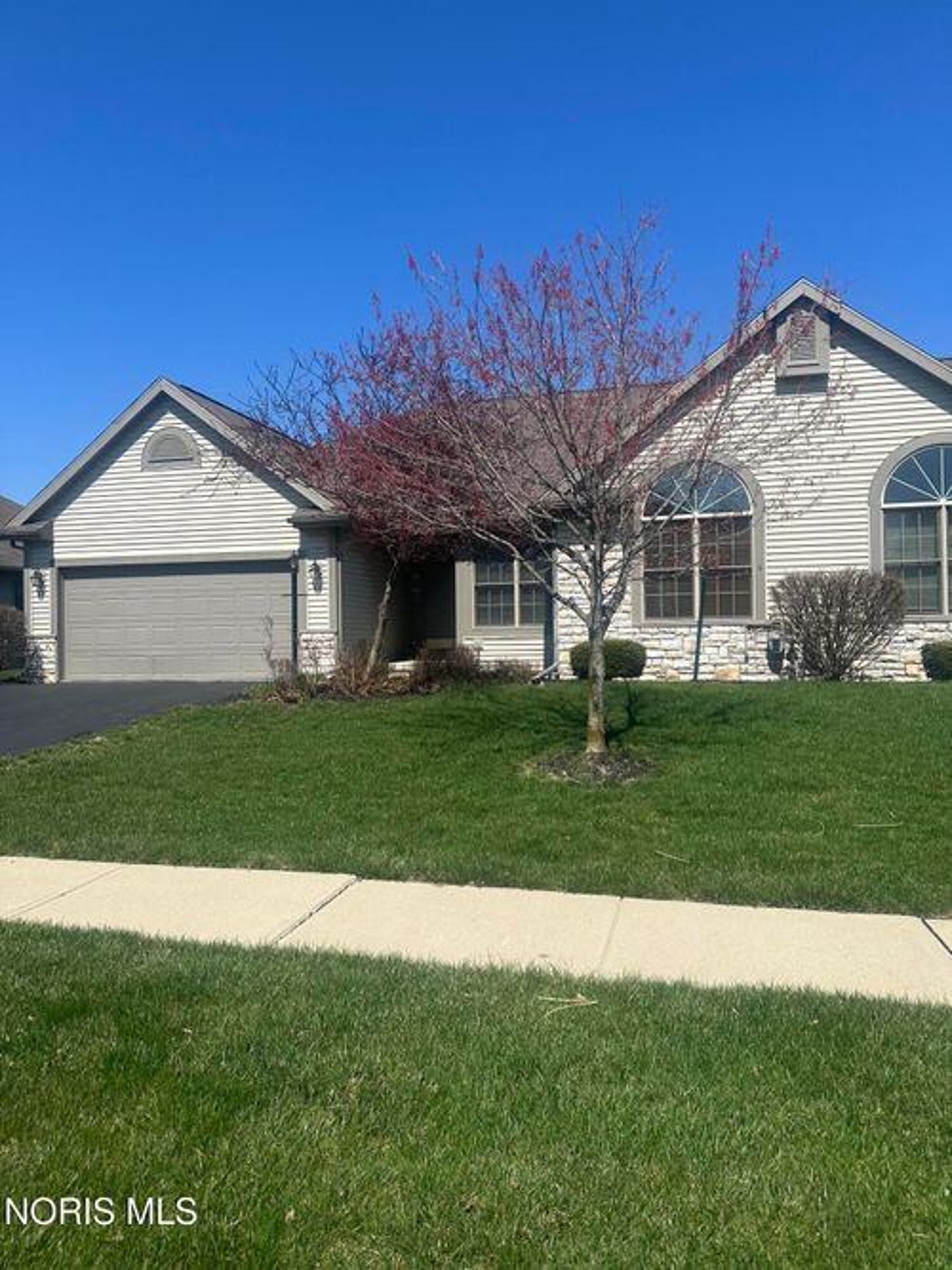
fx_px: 880
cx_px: 476
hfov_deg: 56.8
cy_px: 635
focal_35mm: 24
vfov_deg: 71.6
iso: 80
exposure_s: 1/5000
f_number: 1.78
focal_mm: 6.86
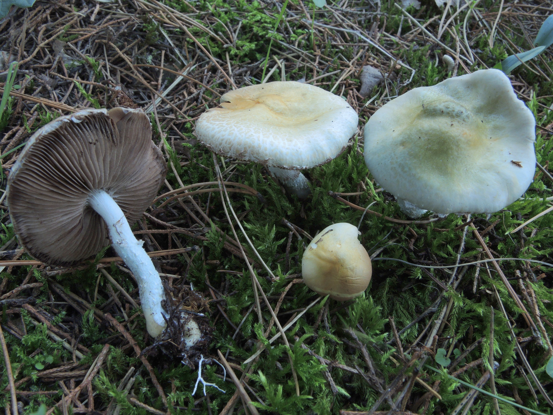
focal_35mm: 28
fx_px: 447
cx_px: 276
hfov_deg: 63.4
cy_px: 208
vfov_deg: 49.7
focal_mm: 6
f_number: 5.6
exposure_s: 1/13
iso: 200
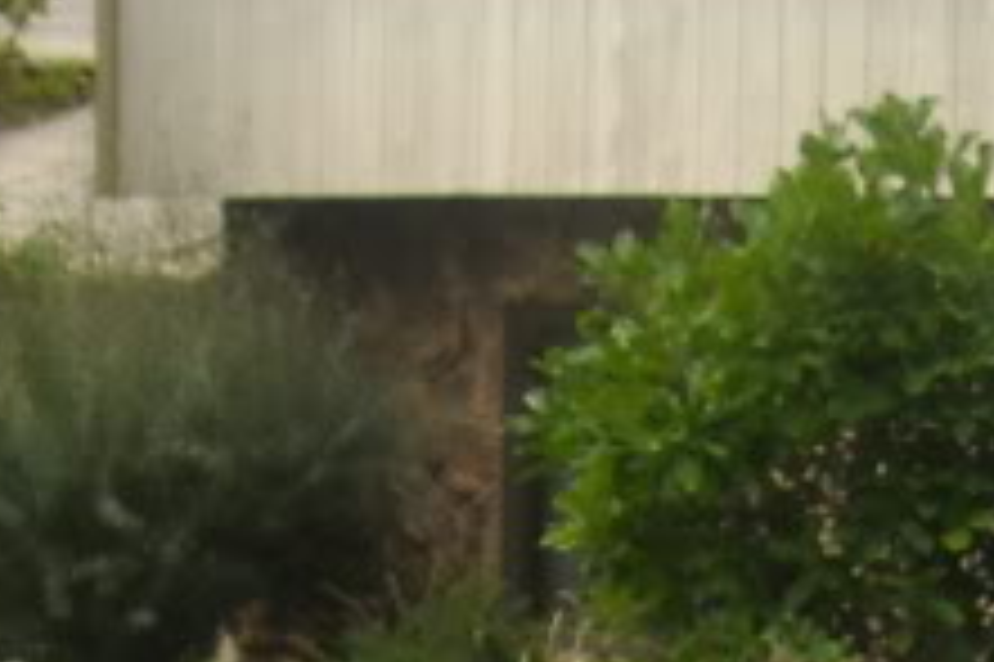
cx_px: 720
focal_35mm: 169
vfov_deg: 7.5
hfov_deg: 12.1
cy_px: 1716
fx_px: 4663
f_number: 2.8
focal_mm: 5.7
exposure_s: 1/228
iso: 64
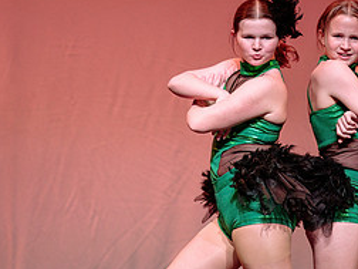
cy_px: 223
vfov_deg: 2.9
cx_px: 157
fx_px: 5388
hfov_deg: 3.8
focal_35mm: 521
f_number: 2.8
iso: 1250
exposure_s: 1/500
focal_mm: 200
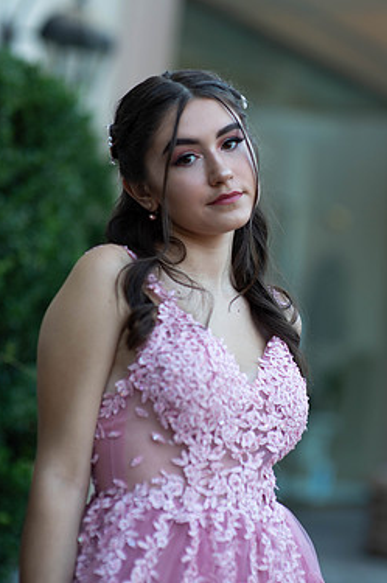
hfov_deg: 13.4
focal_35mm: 102
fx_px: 1649
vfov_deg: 20.0
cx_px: 223
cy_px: 249
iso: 250
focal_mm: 85
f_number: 2
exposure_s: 1/640
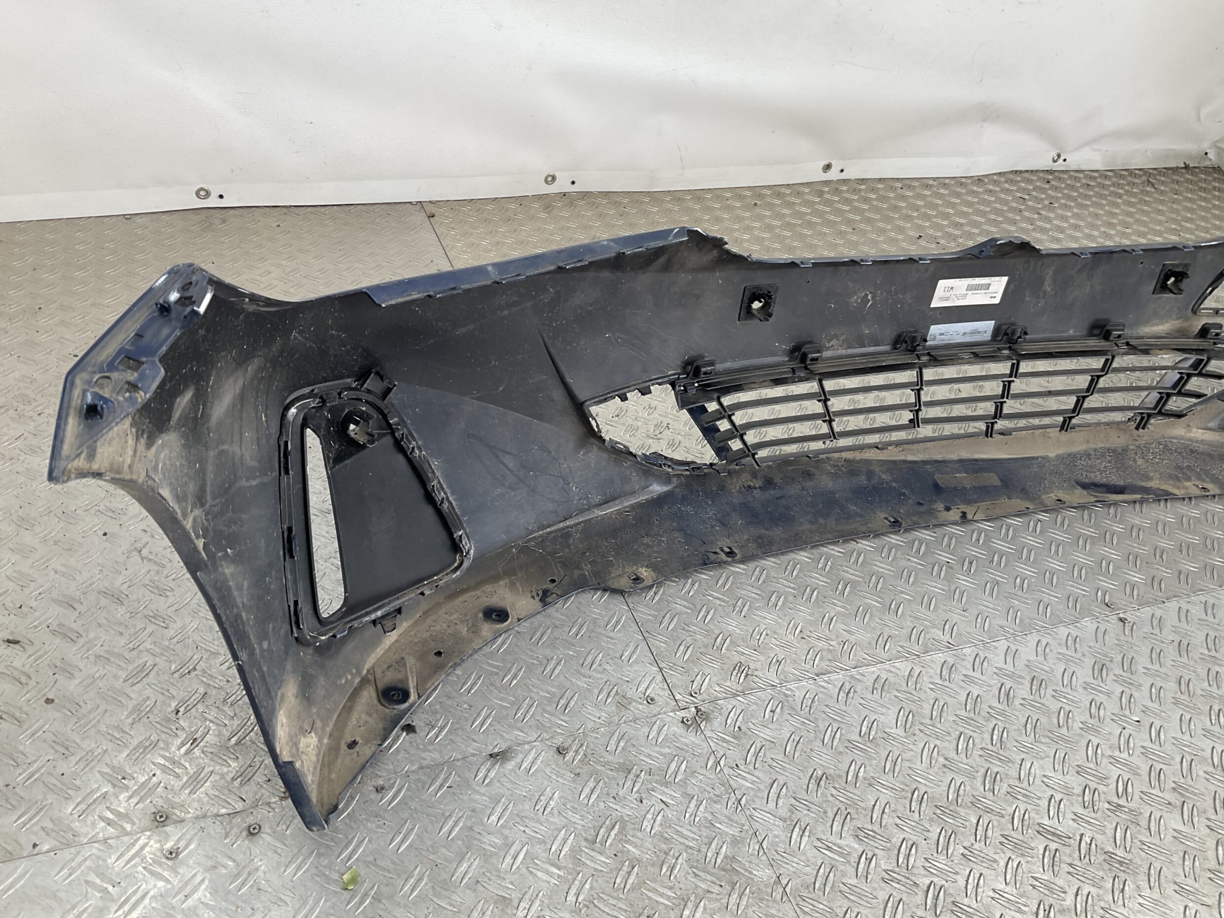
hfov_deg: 60.0
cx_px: 609
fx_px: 1061
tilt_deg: -37.4
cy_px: 451
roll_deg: -10.3
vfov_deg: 46.8
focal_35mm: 30
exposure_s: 1/106
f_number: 1.8
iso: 16
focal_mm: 3
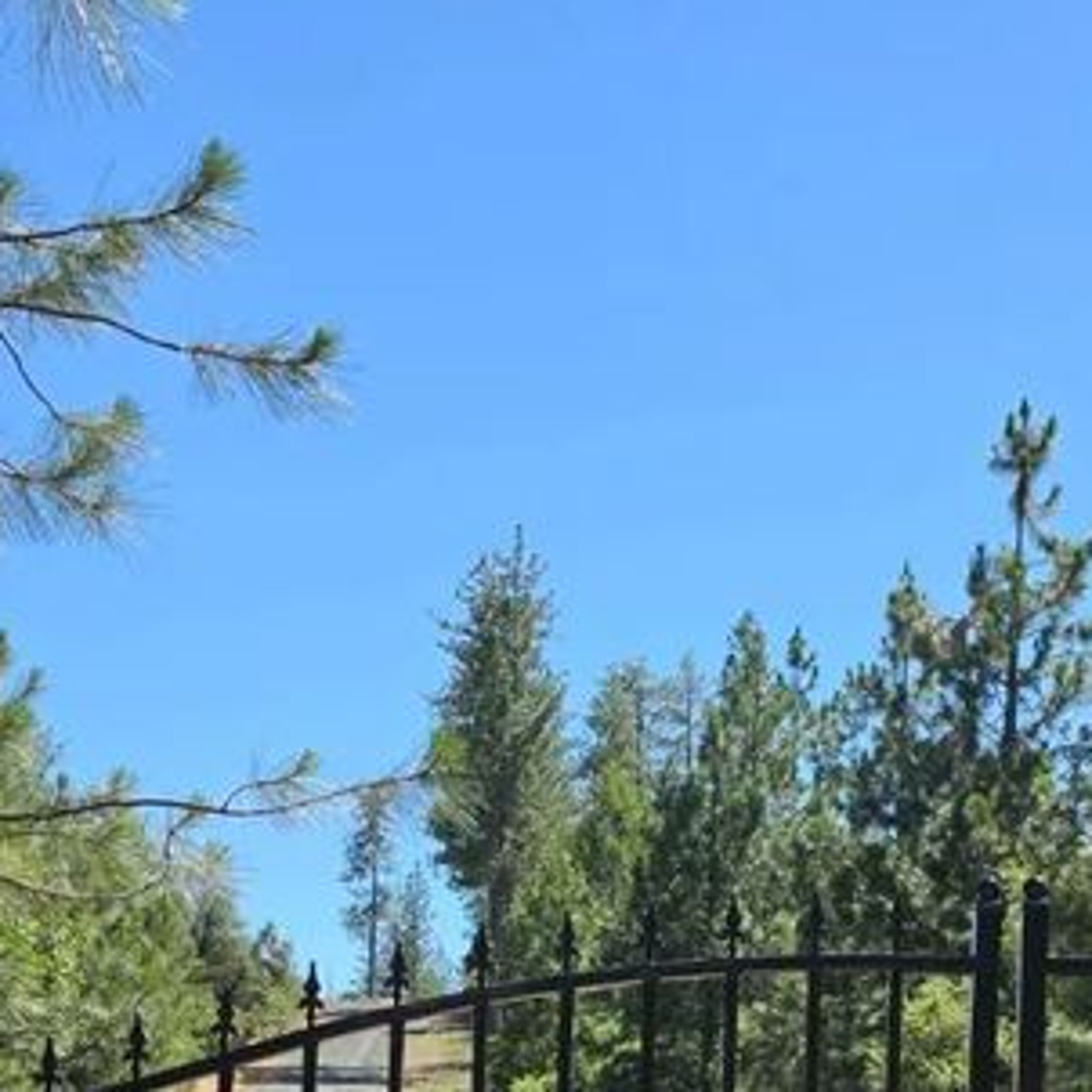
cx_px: 839
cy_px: 1327
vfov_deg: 22.9
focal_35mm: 69
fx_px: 2463
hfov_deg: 24.7
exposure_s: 1/3889
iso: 64
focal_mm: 6.5
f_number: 1.4
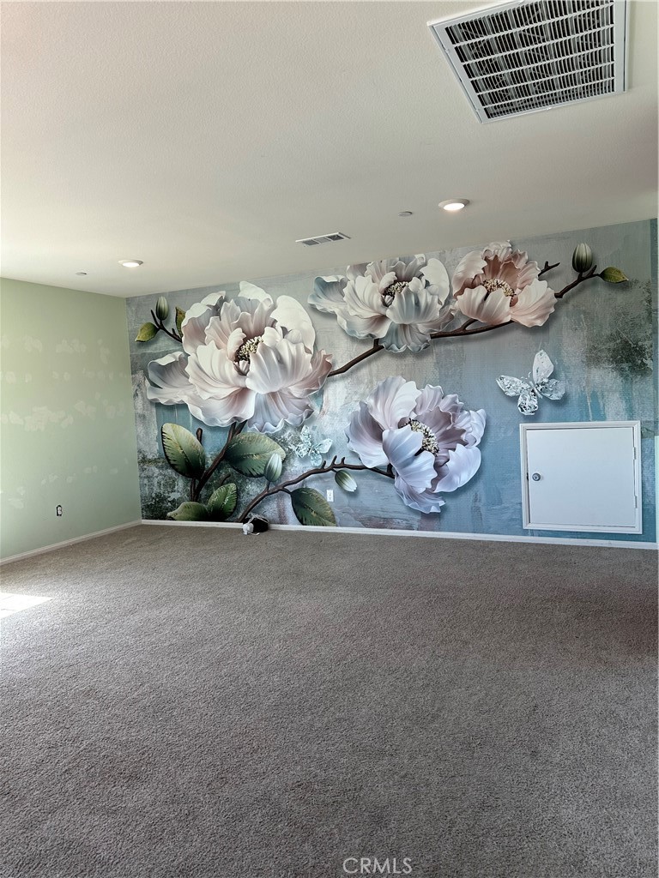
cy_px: 439
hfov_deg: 56.8
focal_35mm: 24
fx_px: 609
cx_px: 330
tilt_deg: -3.5
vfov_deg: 71.6
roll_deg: +2.7
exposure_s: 1/120
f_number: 1.78
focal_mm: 6.86
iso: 125
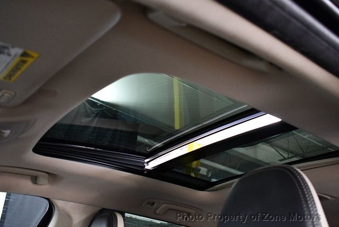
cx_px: 170
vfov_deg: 36.9
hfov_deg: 53.1
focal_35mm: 36
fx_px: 339
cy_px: 114
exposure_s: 1/125
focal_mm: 18
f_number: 3.5
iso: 3200
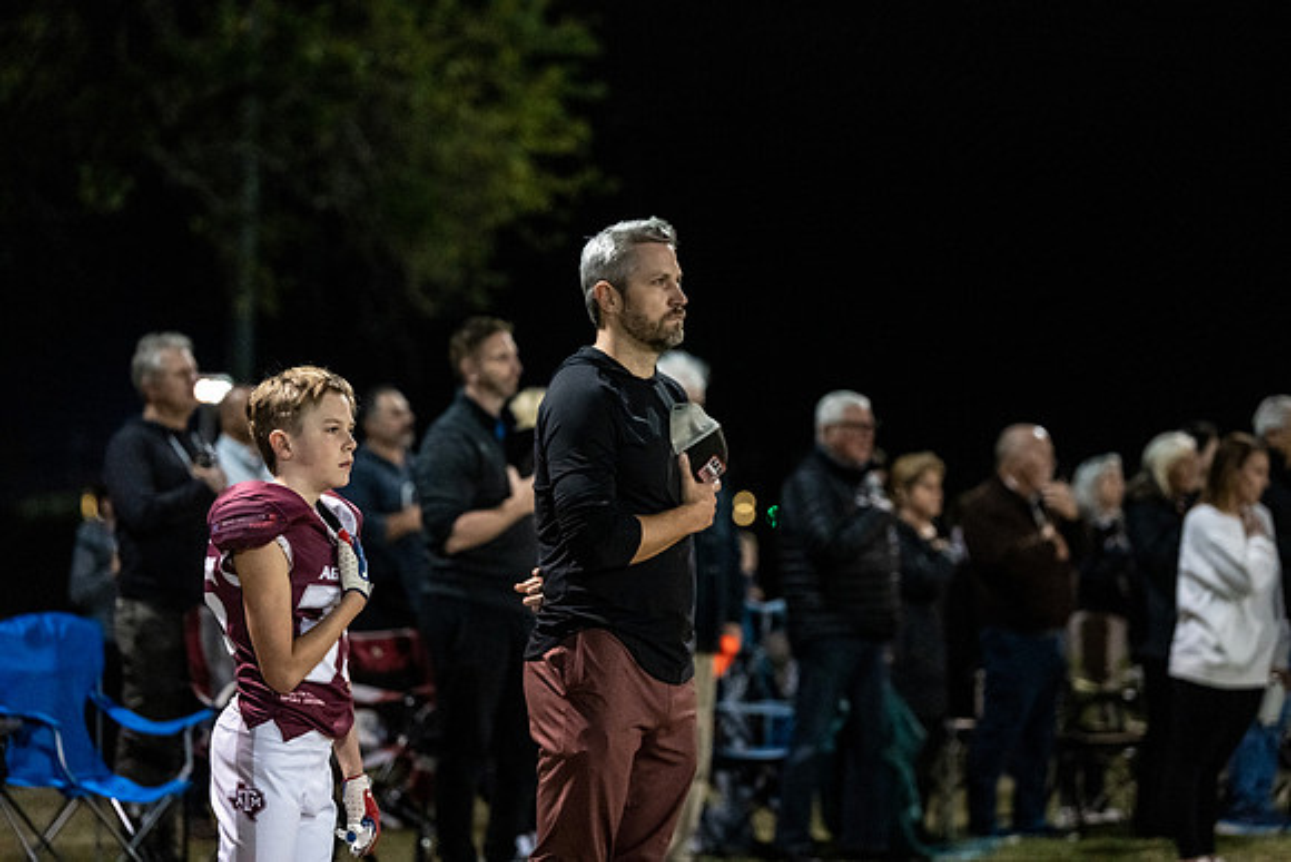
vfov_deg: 11.2
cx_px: 646
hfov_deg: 16.6
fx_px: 4412
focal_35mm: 123
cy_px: 431
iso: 8000
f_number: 2.8
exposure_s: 1/320
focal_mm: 123
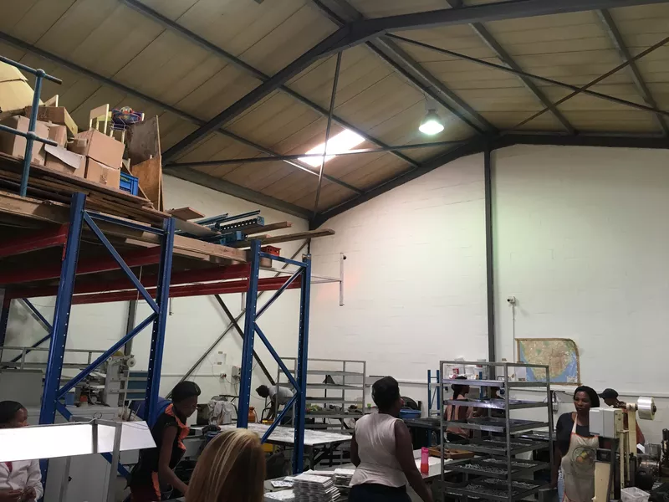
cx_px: 334
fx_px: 560
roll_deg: -1.7
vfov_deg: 48.2
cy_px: 251
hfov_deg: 61.7
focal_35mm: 29
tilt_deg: +13.6
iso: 50
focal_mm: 4.15
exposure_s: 1/33
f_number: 2.2
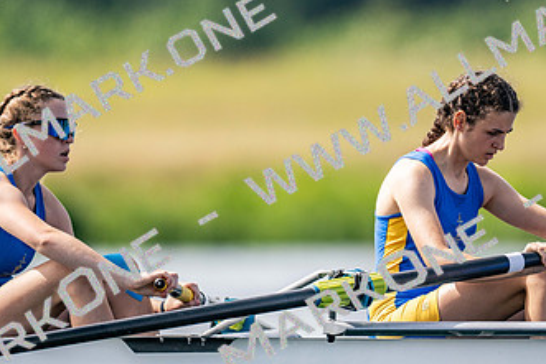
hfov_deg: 2.0
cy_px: 210
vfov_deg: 1.3
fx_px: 15931
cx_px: 449
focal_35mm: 1050
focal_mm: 600
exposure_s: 1/2500
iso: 200
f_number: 4
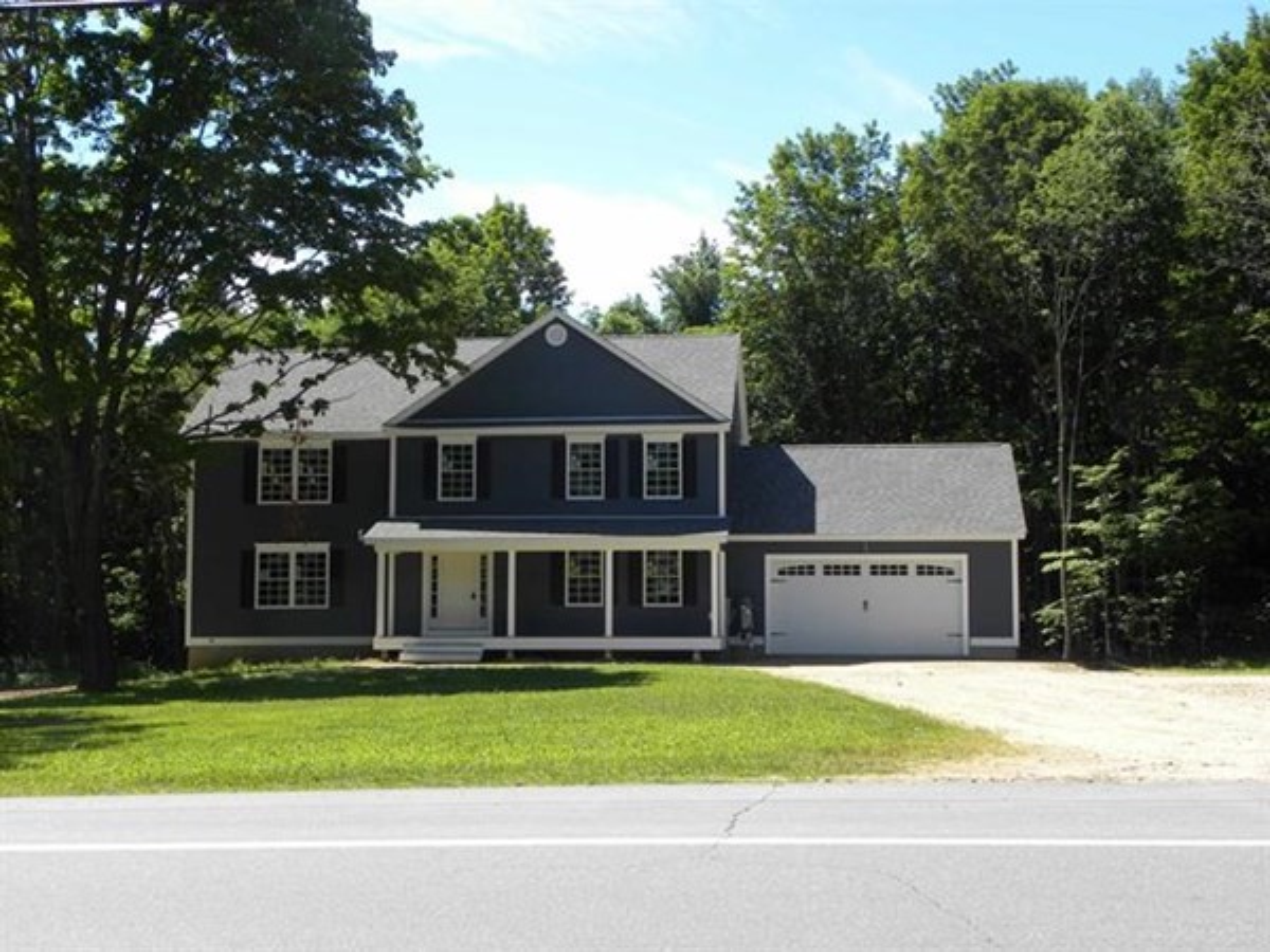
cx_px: 635
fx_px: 1908
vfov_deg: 28.0
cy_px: 476
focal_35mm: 52
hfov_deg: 36.8
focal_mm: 9.2
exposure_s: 1/250
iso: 64
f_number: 5
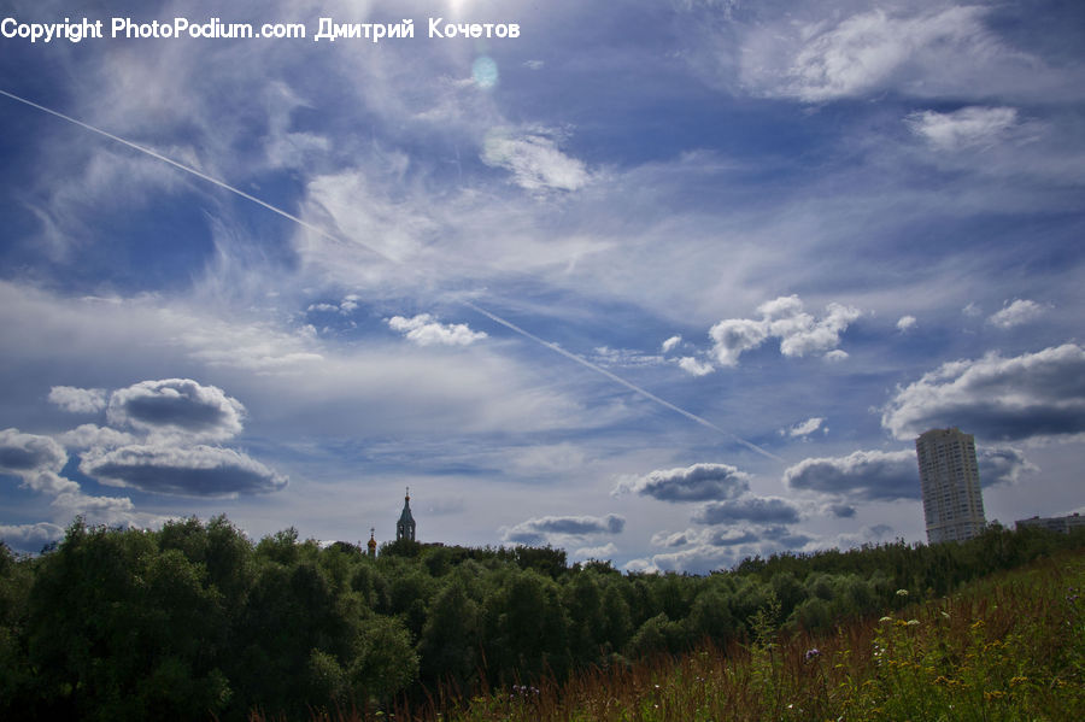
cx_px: 542
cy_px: 361
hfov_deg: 67.4
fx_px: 813
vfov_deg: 47.9
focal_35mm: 27
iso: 100
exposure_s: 1/2000
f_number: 6.3
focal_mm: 18
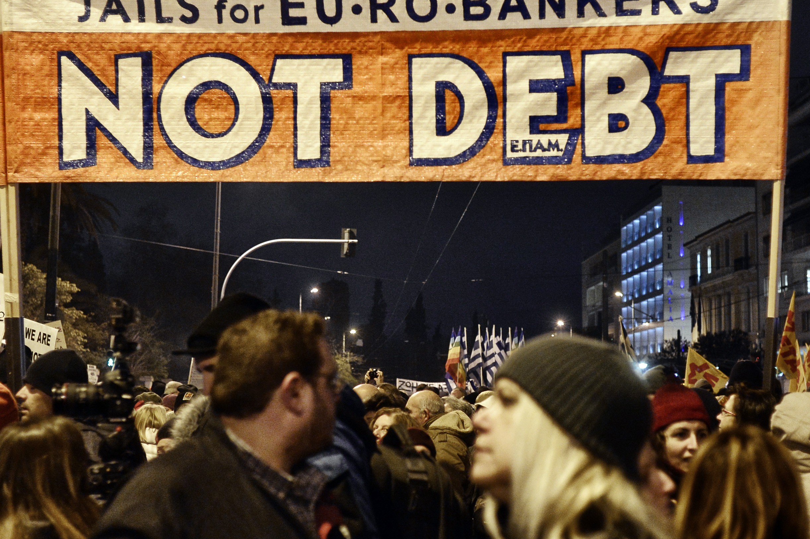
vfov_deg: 31.1
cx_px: 386
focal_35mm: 43
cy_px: 260
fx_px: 967
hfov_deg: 45.4
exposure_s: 1/80
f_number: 2.8
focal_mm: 35
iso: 2500
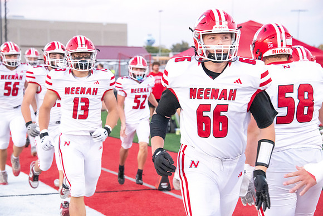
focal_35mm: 116
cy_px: 108
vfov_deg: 11.8
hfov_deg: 17.6
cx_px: 162
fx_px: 1041
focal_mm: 116
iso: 10000
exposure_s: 1/800
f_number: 7.1
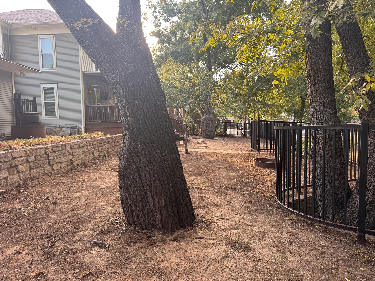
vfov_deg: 56.8
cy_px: 140
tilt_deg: -4.0
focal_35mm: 24
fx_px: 260
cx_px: 188
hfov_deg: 71.6
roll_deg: +1.4
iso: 64
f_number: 1.78
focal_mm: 6.76
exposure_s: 1/121
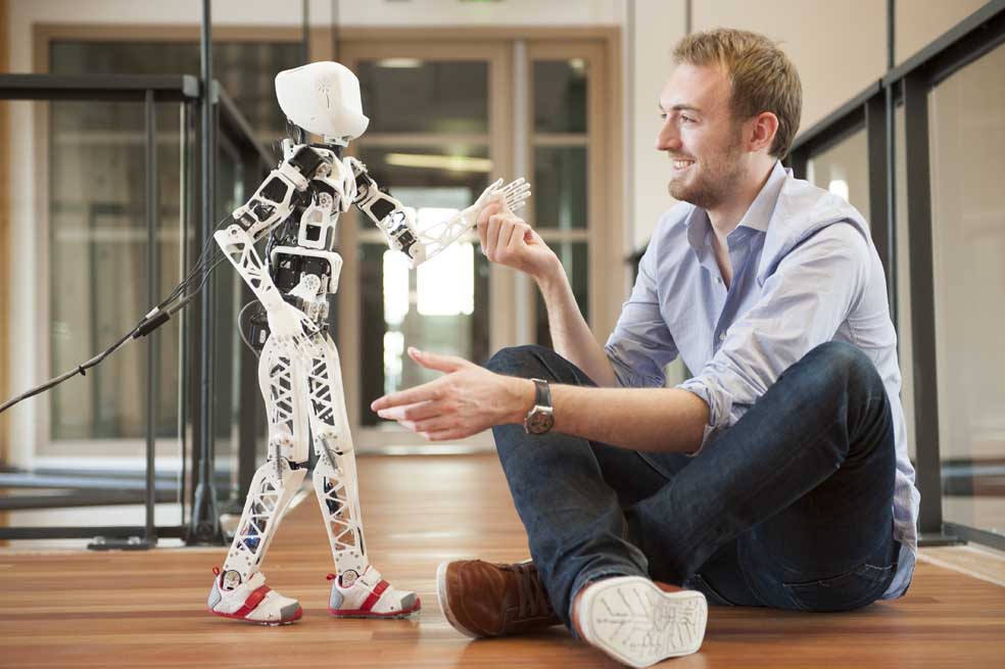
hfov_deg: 32.4
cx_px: 502
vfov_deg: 21.9
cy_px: 334
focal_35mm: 62
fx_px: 1730
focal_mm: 62
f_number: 2.8
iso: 1000
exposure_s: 1/320
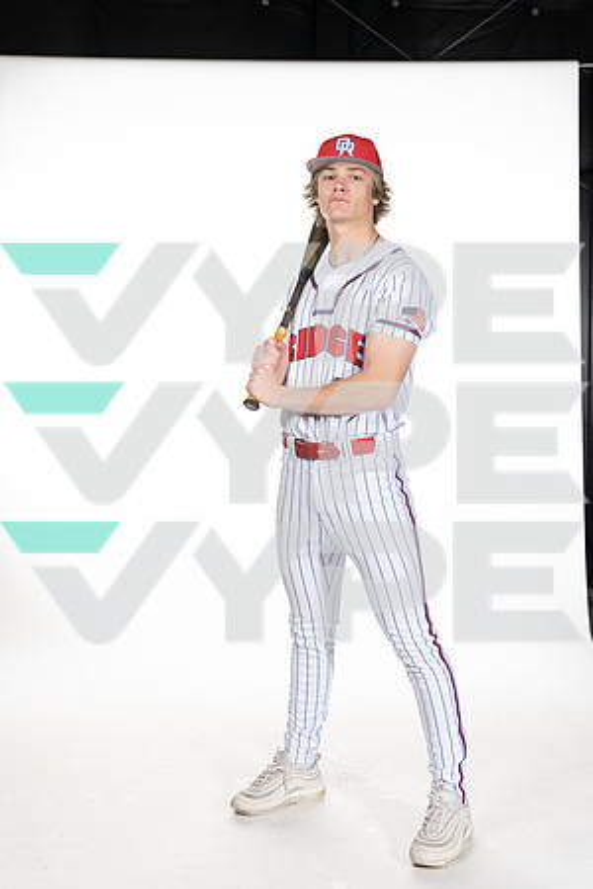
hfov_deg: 27.0
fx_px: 1235
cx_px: 296
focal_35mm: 50
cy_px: 444
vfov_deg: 39.6
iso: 400
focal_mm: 50
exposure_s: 1/250
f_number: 6.3
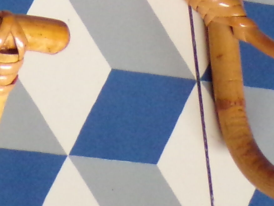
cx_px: -105
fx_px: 2707
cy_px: -219
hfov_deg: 5.7
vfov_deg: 4.3
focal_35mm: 342
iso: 400
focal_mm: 11.6
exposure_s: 1/25
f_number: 3.8
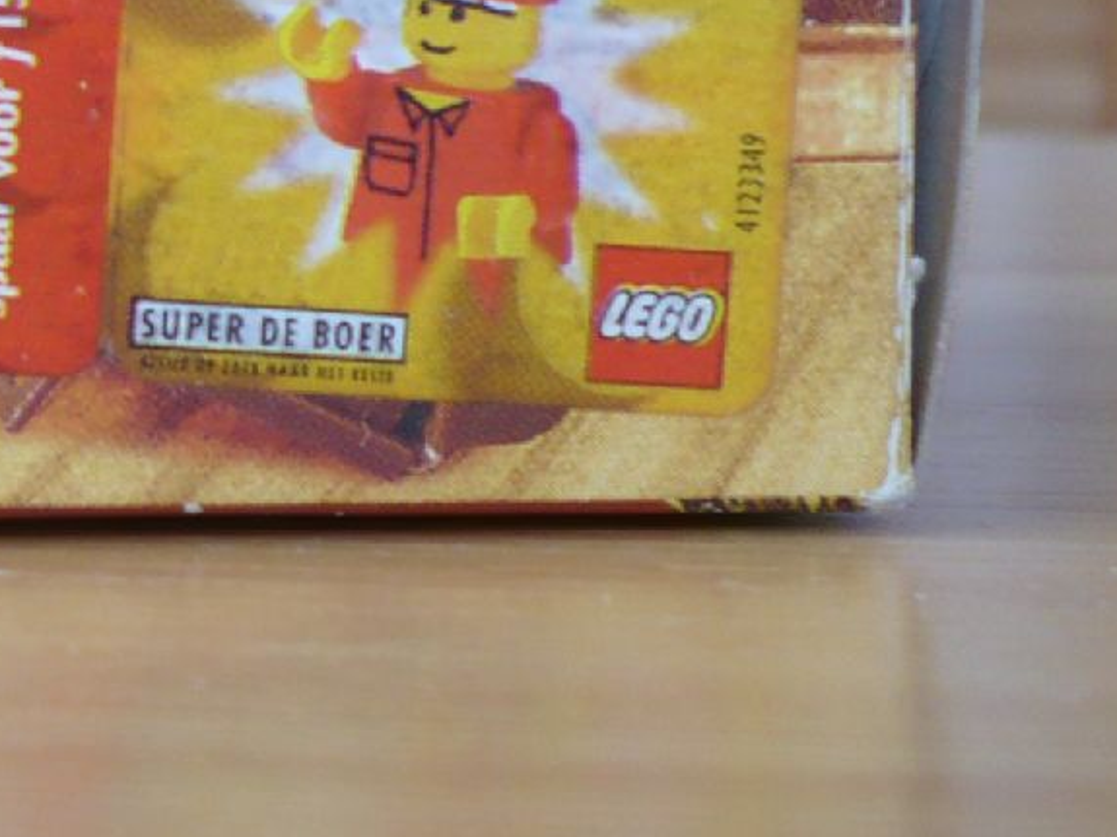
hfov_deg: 16.1
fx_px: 3871
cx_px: -26
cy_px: -134
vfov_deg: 12.1
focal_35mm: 120
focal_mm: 5.8
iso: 100
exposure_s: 1/30
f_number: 2.8
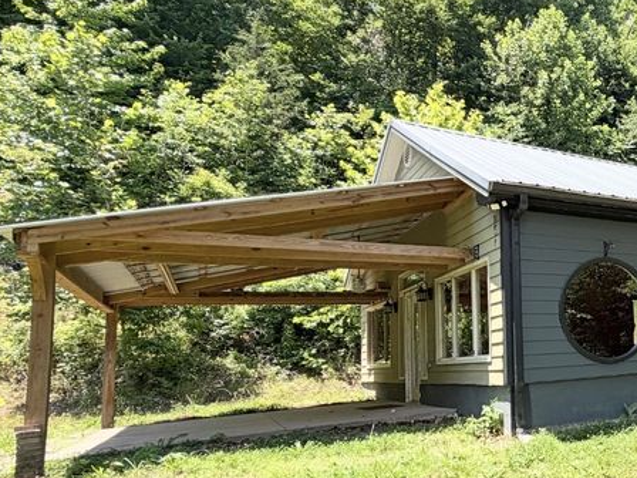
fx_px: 589
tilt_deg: +6.6
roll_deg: +4.4
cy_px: 289
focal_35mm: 32
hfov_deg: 43.0
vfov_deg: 43.9
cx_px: 715
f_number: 2.2
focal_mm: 2.22
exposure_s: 1/579
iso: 40
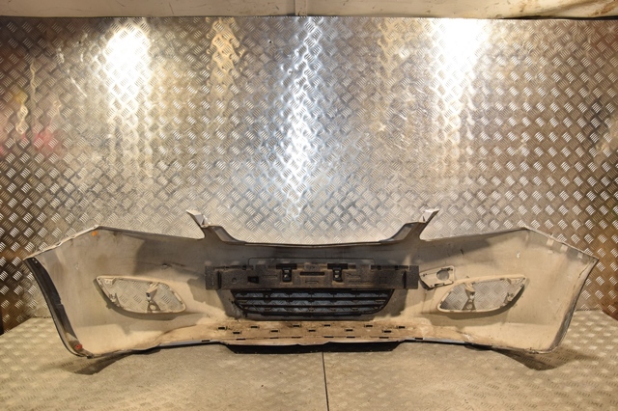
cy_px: 206
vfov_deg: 41.7
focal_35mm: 32
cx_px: 309
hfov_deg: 59.5
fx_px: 540
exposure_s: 1/200
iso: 800
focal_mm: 21
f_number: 7.1
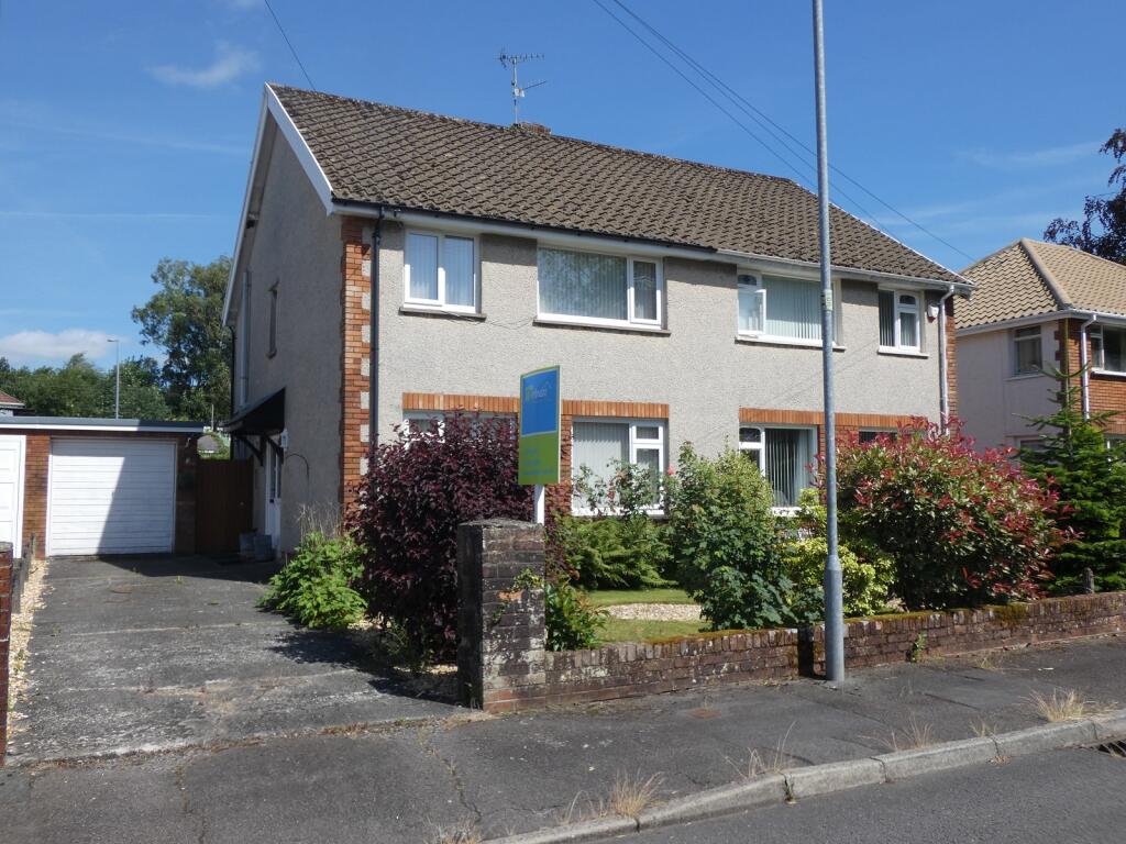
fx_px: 976
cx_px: 563
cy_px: 422
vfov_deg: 46.8
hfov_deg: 60.0
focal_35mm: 30
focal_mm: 5.3
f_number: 3.5
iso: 80
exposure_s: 1/800
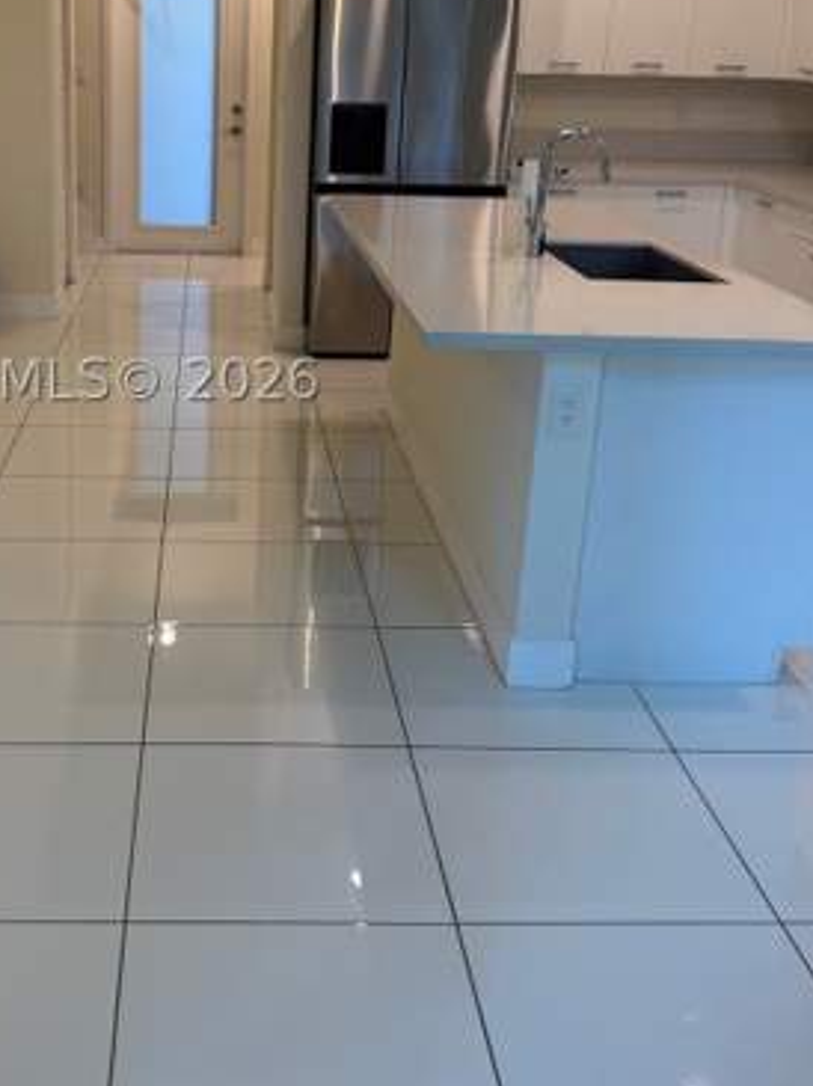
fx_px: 1317
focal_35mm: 42
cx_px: 249
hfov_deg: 33.9
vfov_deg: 44.3
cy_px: 380
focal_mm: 6.76
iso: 125
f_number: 1.78
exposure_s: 1/120
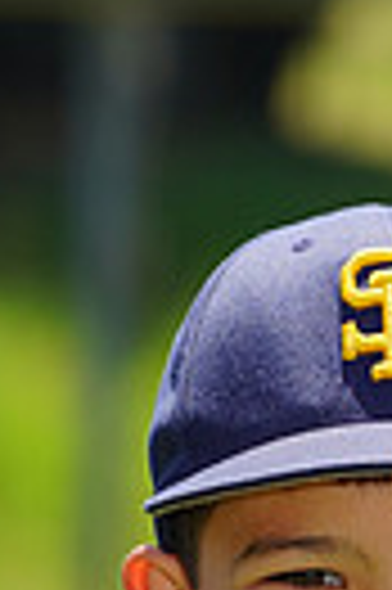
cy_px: 1103
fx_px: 16867
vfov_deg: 2.0
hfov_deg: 1.3
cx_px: 385
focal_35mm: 1030
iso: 100
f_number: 8
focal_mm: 232
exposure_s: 1/250
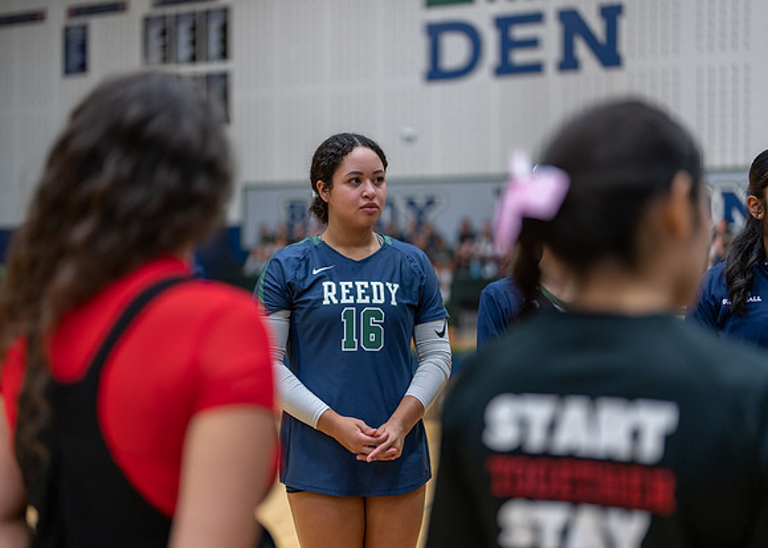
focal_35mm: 52
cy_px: 274
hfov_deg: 37.2
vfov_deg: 27.0
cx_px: 384
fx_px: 1143
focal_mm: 50
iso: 400
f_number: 1.2
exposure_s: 1/320
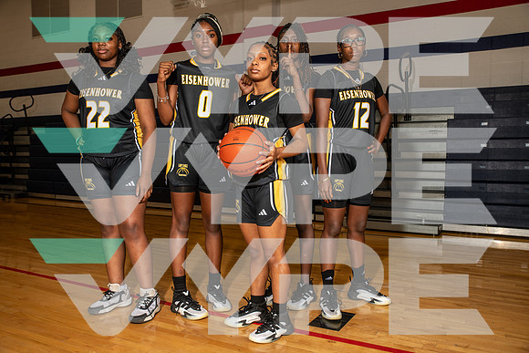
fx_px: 470
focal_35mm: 32
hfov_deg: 58.7
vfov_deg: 41.1
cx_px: 264
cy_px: 176
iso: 320
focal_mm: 32
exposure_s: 1/250
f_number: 6.3
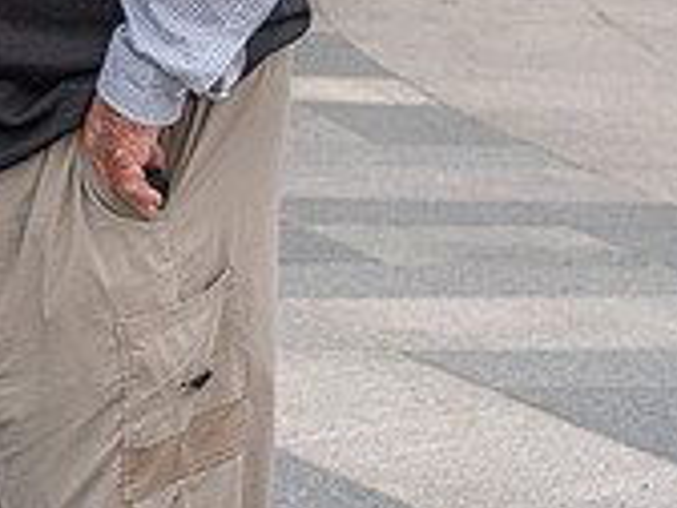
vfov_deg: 6.3
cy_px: -212
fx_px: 4557
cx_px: -447
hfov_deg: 8.3
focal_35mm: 233
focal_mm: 70
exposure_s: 1/800
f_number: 7.1
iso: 500
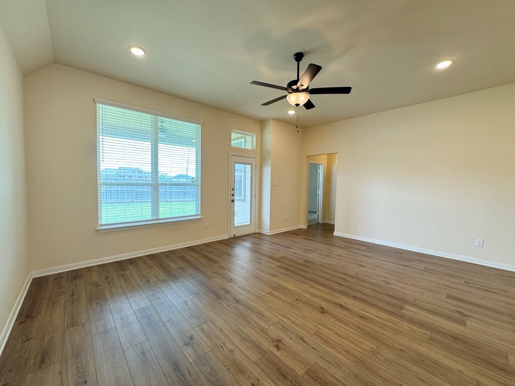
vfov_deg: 85.7
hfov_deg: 102.1
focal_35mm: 14
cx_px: 258
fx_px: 208
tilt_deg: -2.3
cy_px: 193
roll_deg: -0.9
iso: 200
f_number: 2.2
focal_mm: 2.22
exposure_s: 1/120
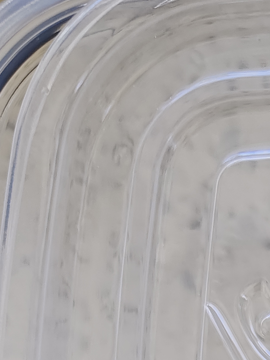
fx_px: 759
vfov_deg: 22.1
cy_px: 538
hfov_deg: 18.2
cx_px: 388
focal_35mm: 73
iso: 158
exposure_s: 1/100
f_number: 1.88
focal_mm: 5.56
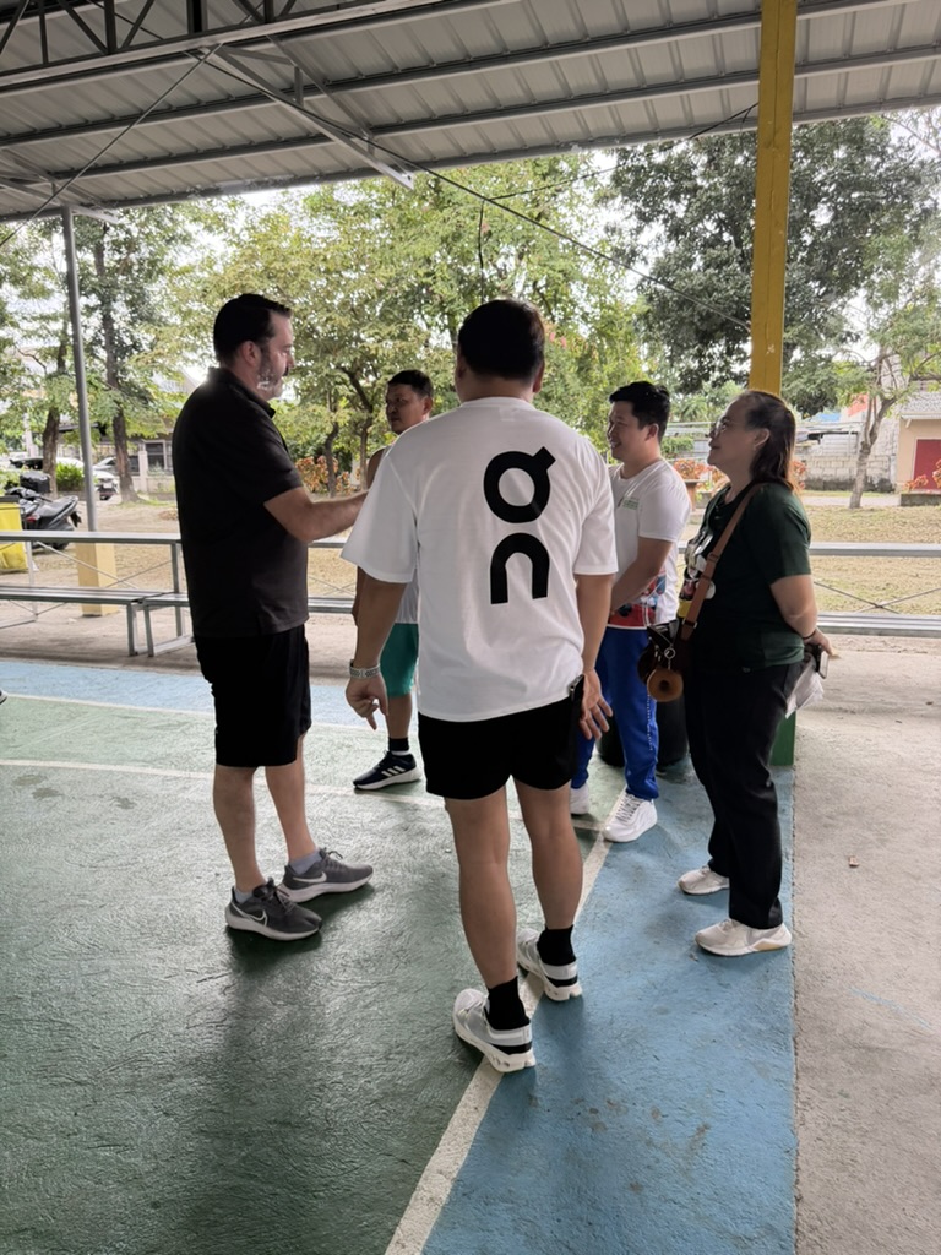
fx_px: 870
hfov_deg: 56.8
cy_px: 628
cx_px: 470
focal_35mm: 24
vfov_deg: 71.6
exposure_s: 1/167
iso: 200
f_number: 1.78
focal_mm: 6.76
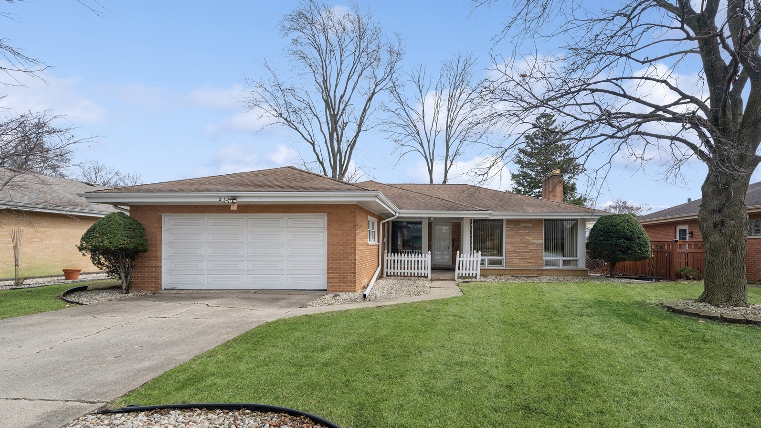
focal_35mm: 16
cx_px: 379
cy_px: 245
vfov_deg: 66.7
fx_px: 323
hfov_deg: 99.4
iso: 200
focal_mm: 15
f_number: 9.5
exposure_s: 1/180
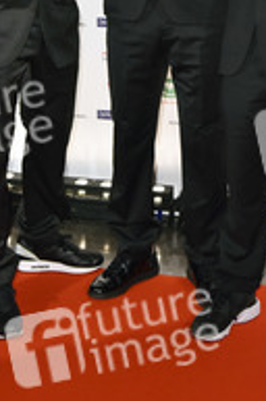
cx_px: 172
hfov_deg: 16.4
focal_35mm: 83
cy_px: 27
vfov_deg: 23.7
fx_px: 923
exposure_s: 1/125
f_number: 6.3
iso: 2500
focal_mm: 40
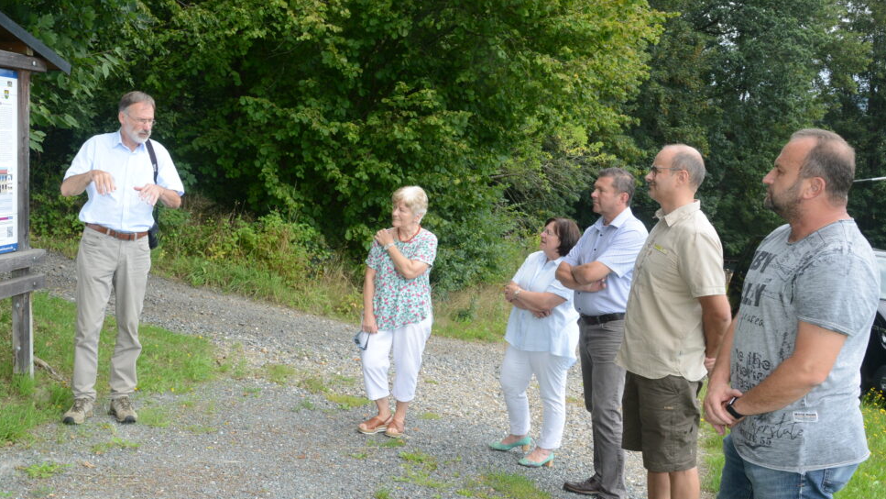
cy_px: 249
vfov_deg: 30.4
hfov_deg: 51.2
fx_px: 916
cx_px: 342
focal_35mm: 39
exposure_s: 1/250
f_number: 11
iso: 1000
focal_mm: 30
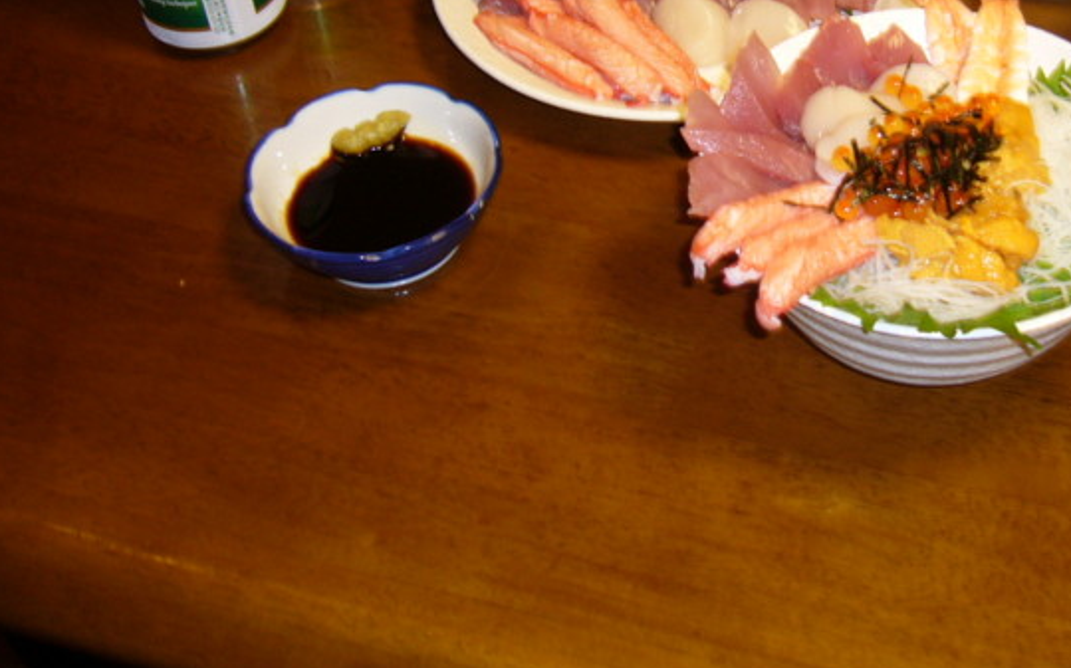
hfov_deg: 36.3
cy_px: 101
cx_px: 768
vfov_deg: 23.1
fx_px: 1605
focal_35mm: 55
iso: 100
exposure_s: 1/8
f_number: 2.8
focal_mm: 5.8
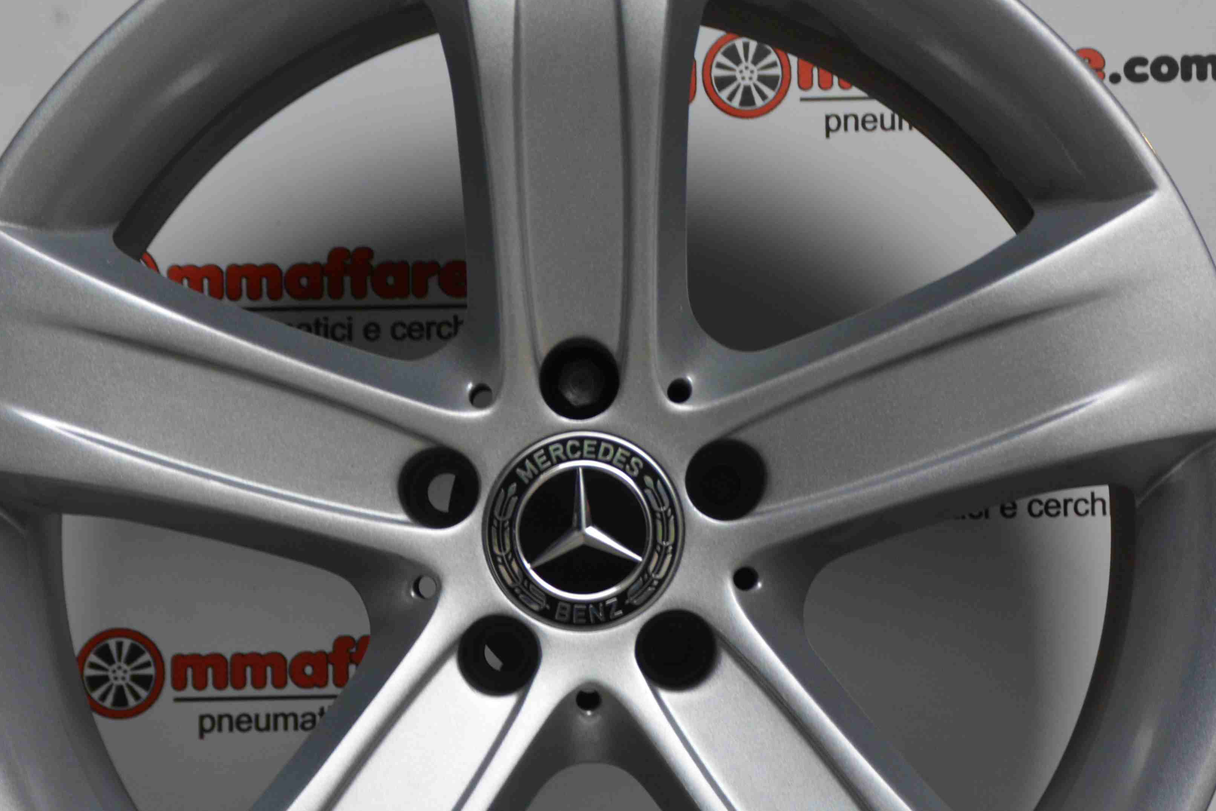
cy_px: 542
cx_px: 654
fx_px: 3580
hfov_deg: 19.3
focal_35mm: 106
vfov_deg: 12.9
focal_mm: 38
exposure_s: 1/60
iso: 400
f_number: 6.3
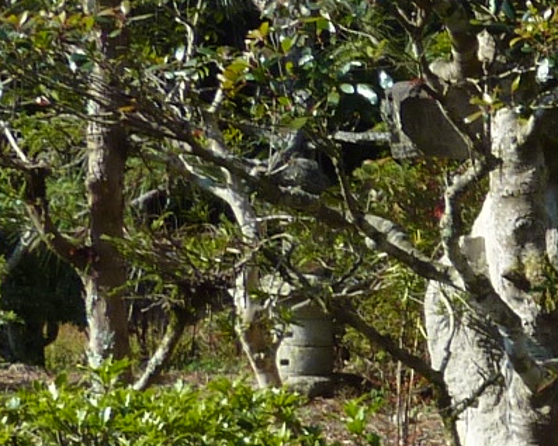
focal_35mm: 126
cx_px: 1131
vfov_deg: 12.2
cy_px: 321
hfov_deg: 13.1
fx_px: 2079
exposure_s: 1/320
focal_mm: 4.1
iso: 80
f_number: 4
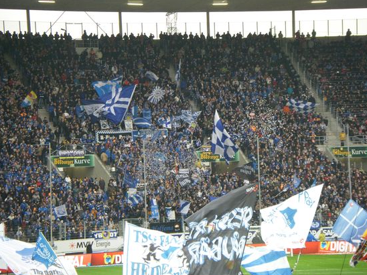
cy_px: 136
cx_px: 190
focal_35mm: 153
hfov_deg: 12.9
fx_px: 1621
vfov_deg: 9.7
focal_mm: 24.2
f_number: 4.3
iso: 400
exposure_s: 1/125
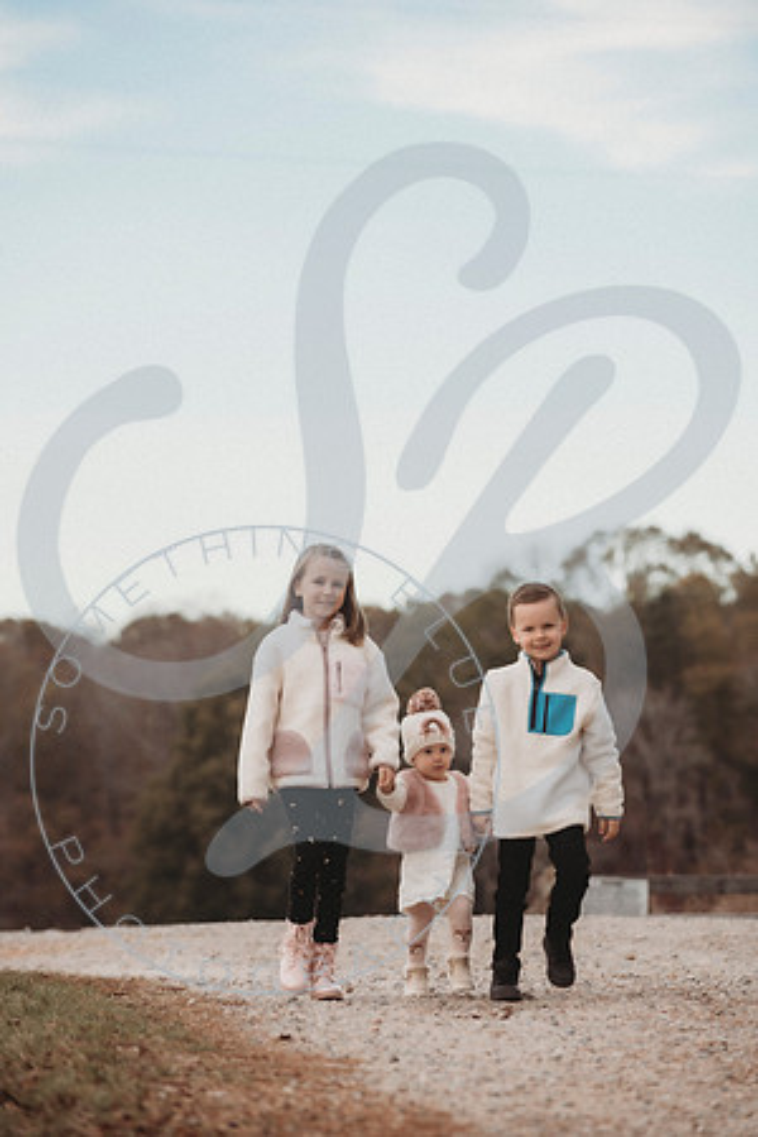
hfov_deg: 6.9
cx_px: 379
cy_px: 568
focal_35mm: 200
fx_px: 6316
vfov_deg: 10.3
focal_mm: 200
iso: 400
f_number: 2.8
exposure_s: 1/250
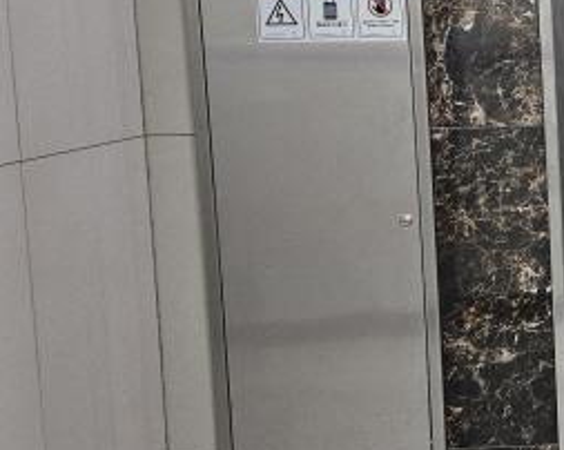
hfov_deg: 22.8
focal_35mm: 71
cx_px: 800
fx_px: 1184
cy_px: 114
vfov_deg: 21.4
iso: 640
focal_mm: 5.4
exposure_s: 1/60
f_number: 1.8
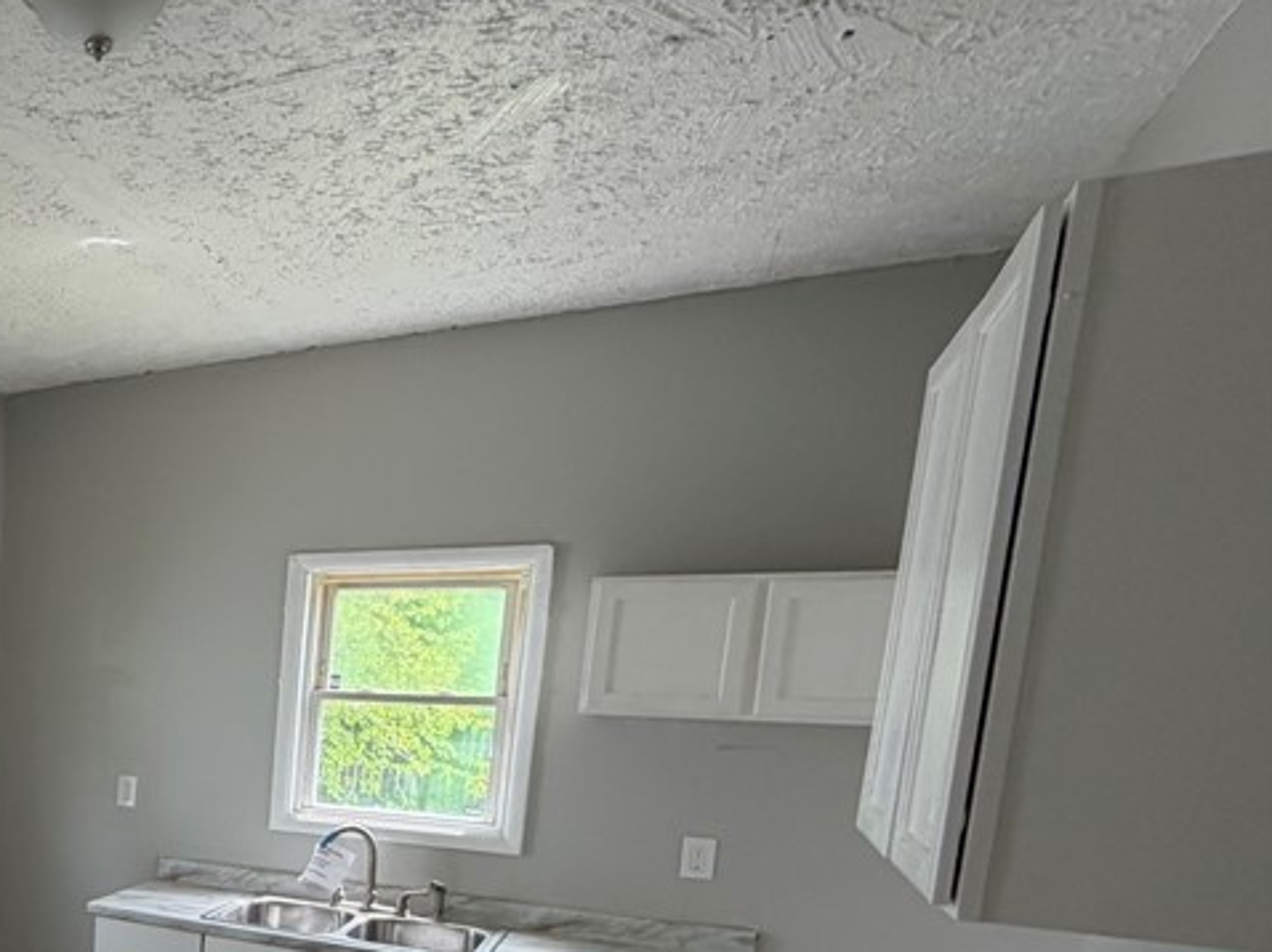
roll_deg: -0.9
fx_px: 1102
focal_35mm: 30
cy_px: 819
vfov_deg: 43.5
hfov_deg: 46.8
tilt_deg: -6.9
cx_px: -77
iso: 80
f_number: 2.2
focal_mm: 2.22
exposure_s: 1/121
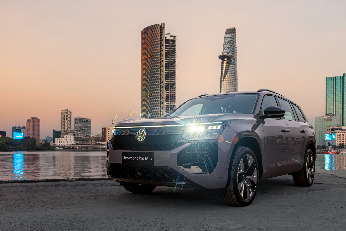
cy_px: 116
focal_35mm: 32
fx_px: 308
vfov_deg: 41.2
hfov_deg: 58.7
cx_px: 173
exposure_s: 1/125
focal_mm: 32
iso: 2000
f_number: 8
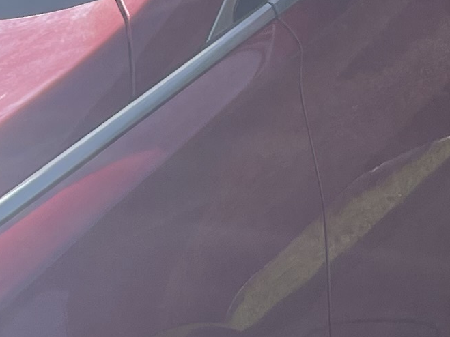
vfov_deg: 9.6
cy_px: 307
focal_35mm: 153
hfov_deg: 12.6
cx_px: -64
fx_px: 1989
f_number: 1.6
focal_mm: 5.1
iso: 32
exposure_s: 1/2288
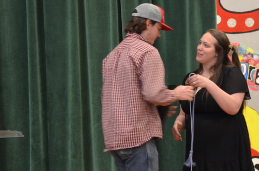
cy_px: 96
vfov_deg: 4.4
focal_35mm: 312
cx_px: 193
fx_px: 2239
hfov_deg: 6.6
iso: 1600
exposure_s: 1/30
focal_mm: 105
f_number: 5.6
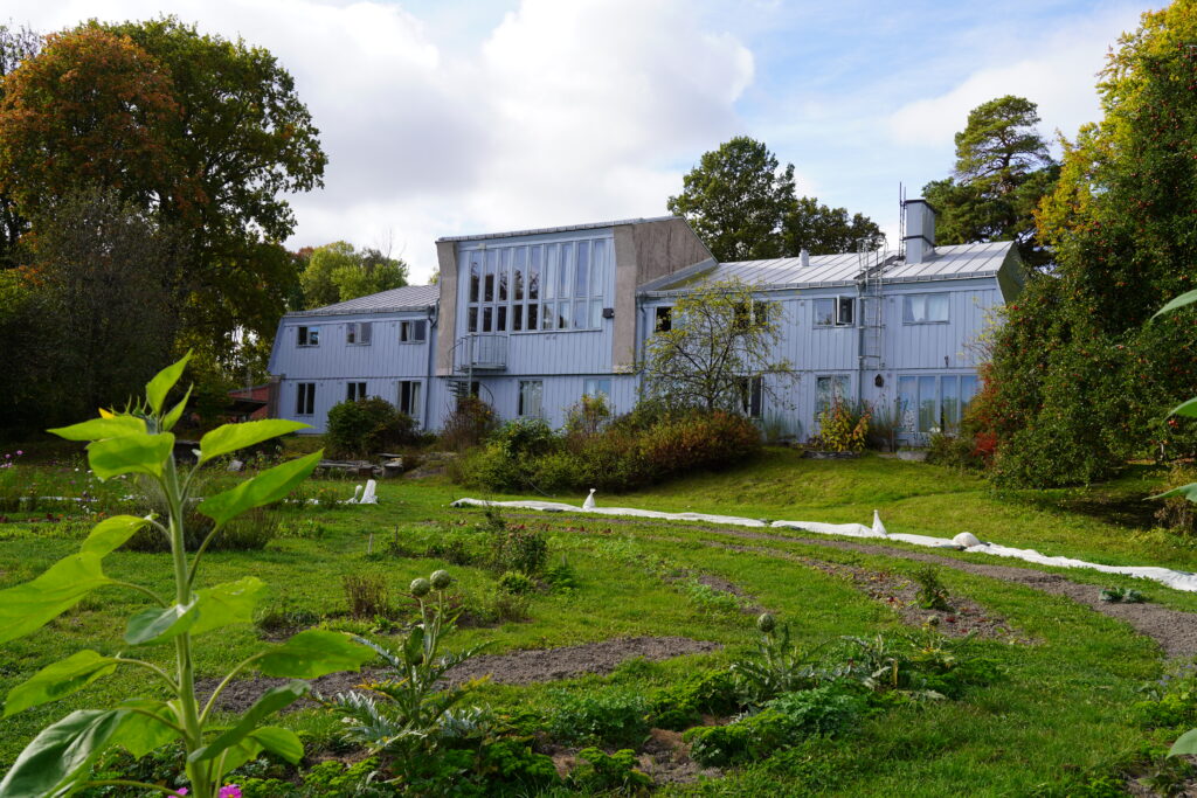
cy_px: 399
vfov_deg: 41.1
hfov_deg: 58.7
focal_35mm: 32
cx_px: 598
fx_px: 1064
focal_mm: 32
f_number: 9
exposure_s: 1/125
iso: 100
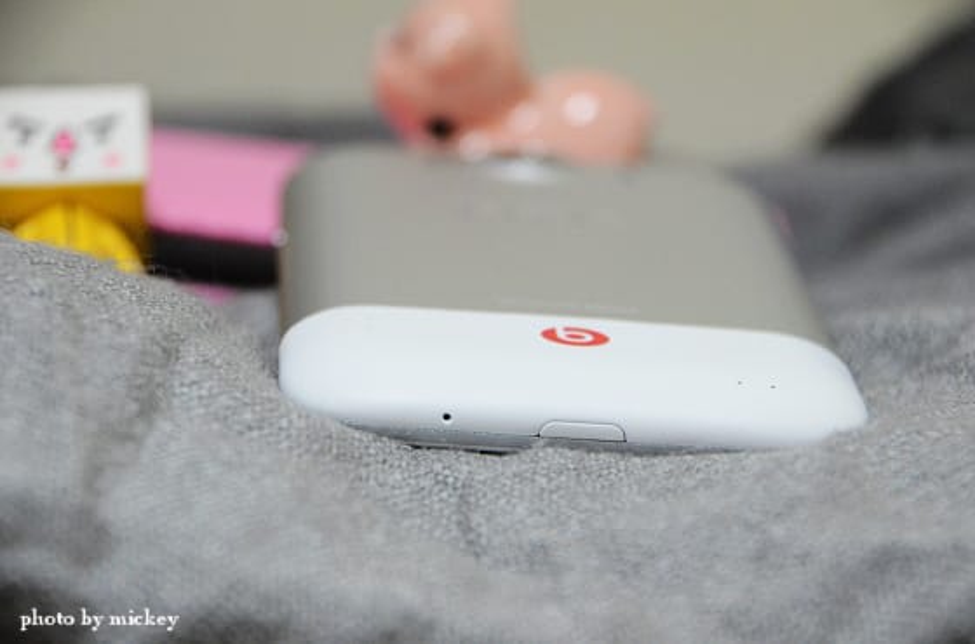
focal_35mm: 195
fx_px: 5266
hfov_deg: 10.6
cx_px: 488
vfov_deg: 7.0
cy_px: 322
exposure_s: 1/80
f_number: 6
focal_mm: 130
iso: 3200
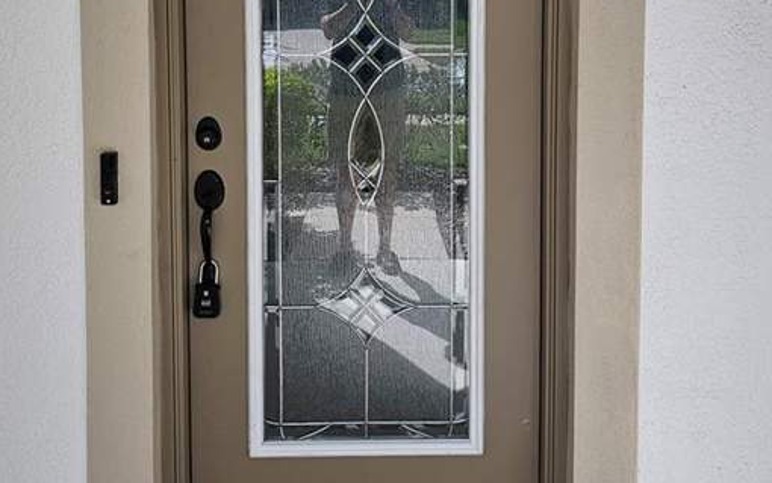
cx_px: 384
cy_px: 68
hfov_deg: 39.6
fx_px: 1073
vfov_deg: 24.8
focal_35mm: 51
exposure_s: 1/499
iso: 16
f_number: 1.7
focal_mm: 6.3
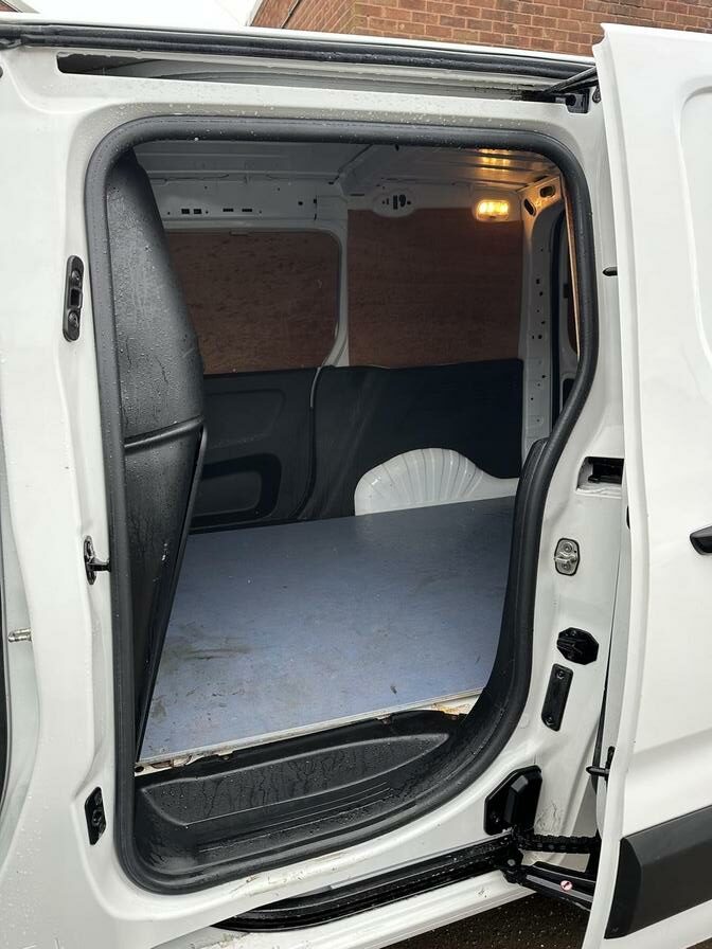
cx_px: 356
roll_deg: -0.3
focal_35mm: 24
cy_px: 474
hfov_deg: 56.8
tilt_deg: -17.0
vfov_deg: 71.6
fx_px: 658
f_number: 1.78
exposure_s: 1/121
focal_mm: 6.86
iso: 125
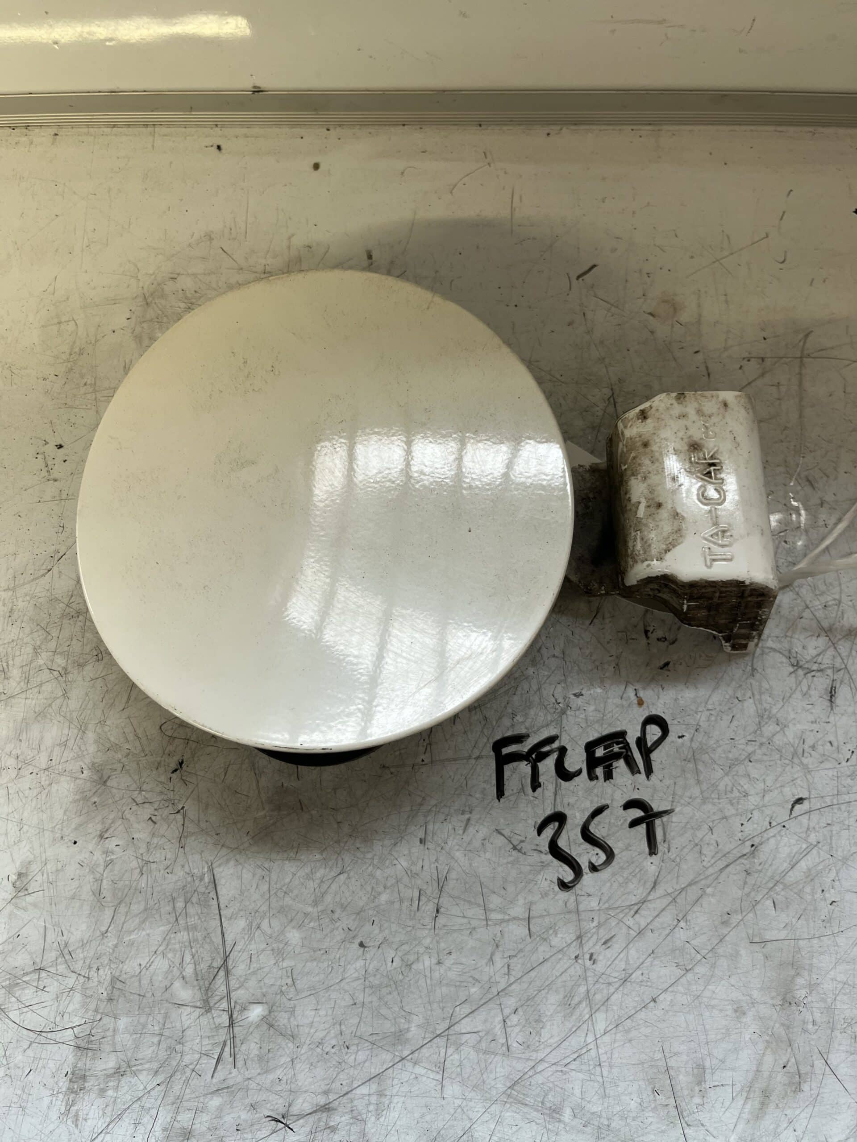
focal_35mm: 26
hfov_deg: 53.1
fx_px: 858
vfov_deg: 67.3
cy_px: 571
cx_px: 428
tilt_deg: -76.6
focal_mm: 5.1
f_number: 1.6
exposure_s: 1/100
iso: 100
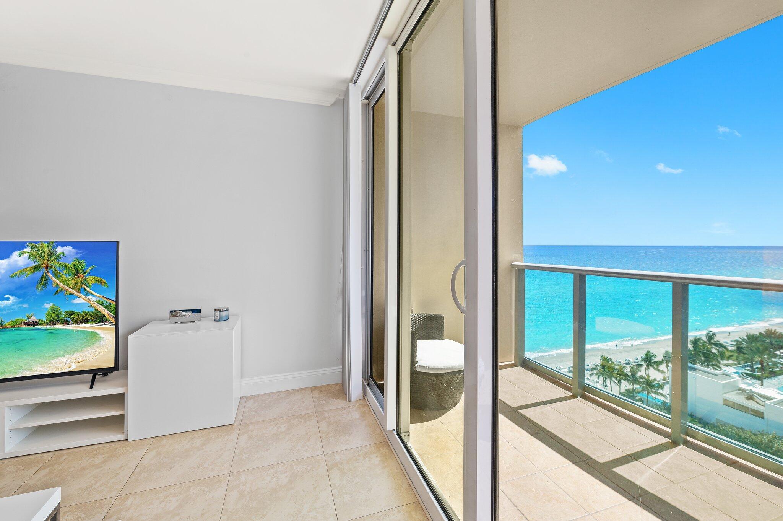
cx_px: 392
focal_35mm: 14
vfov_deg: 81.1
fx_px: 304
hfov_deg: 104.3
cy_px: 260
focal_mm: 14
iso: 200
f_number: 8
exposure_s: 1/15
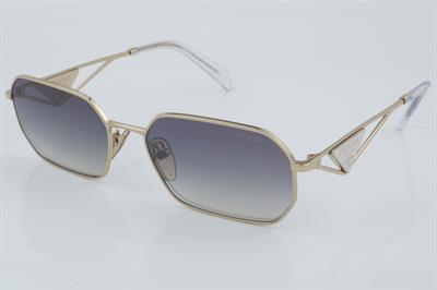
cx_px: 218
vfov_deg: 18.2
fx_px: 910
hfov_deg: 27.0
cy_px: 145
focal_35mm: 75
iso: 100
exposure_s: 1/4
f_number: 32
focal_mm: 50
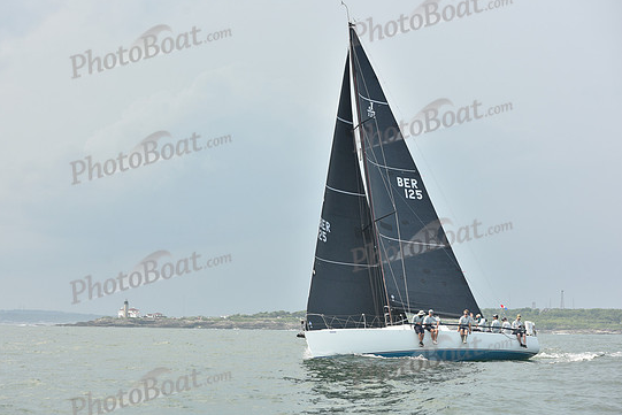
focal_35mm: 75
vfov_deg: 18.2
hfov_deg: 27.0
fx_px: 1296
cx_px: 292
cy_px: 198
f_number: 5.6
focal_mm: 70
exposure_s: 1/800
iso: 250
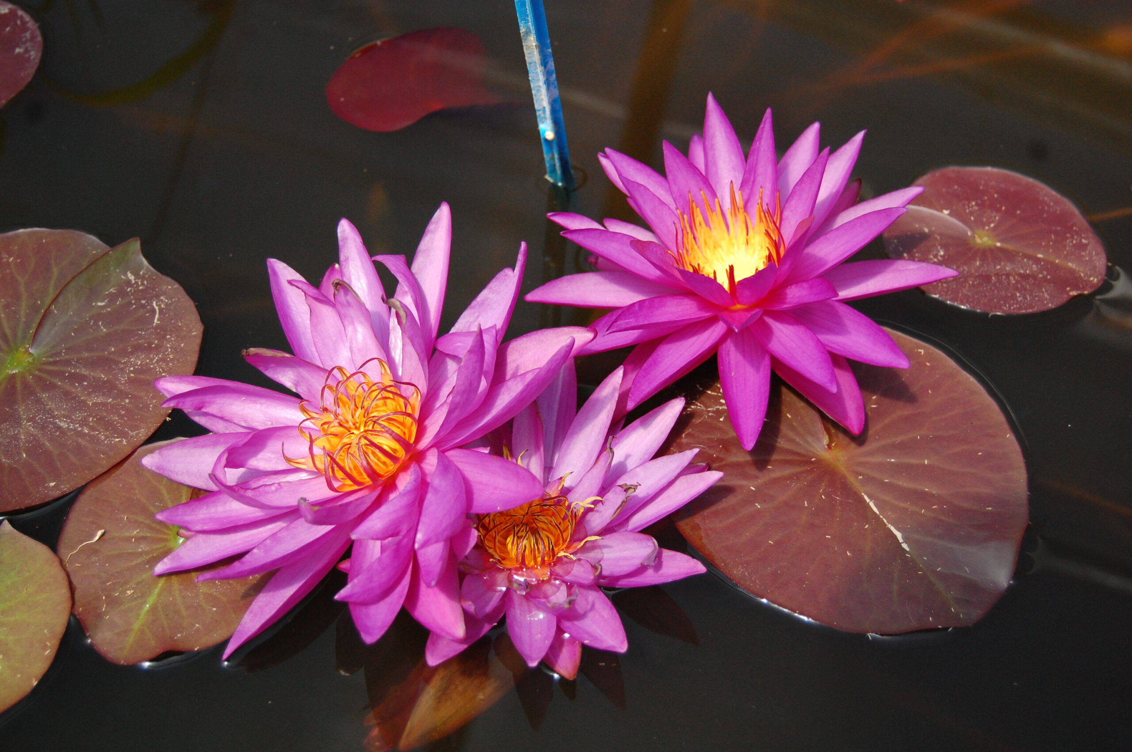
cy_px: 376
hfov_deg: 35.1
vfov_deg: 23.7
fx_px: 1791
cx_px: 566
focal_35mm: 57
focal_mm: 38
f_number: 4.8
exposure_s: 1/2500
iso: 800
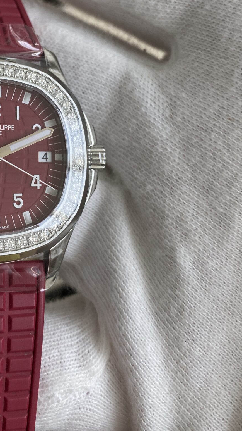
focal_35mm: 47
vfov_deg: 42.4
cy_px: 109
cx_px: 30
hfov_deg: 24.8
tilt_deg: -52.1
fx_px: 536
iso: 80
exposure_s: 1/122
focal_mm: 4.25
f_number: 1.8
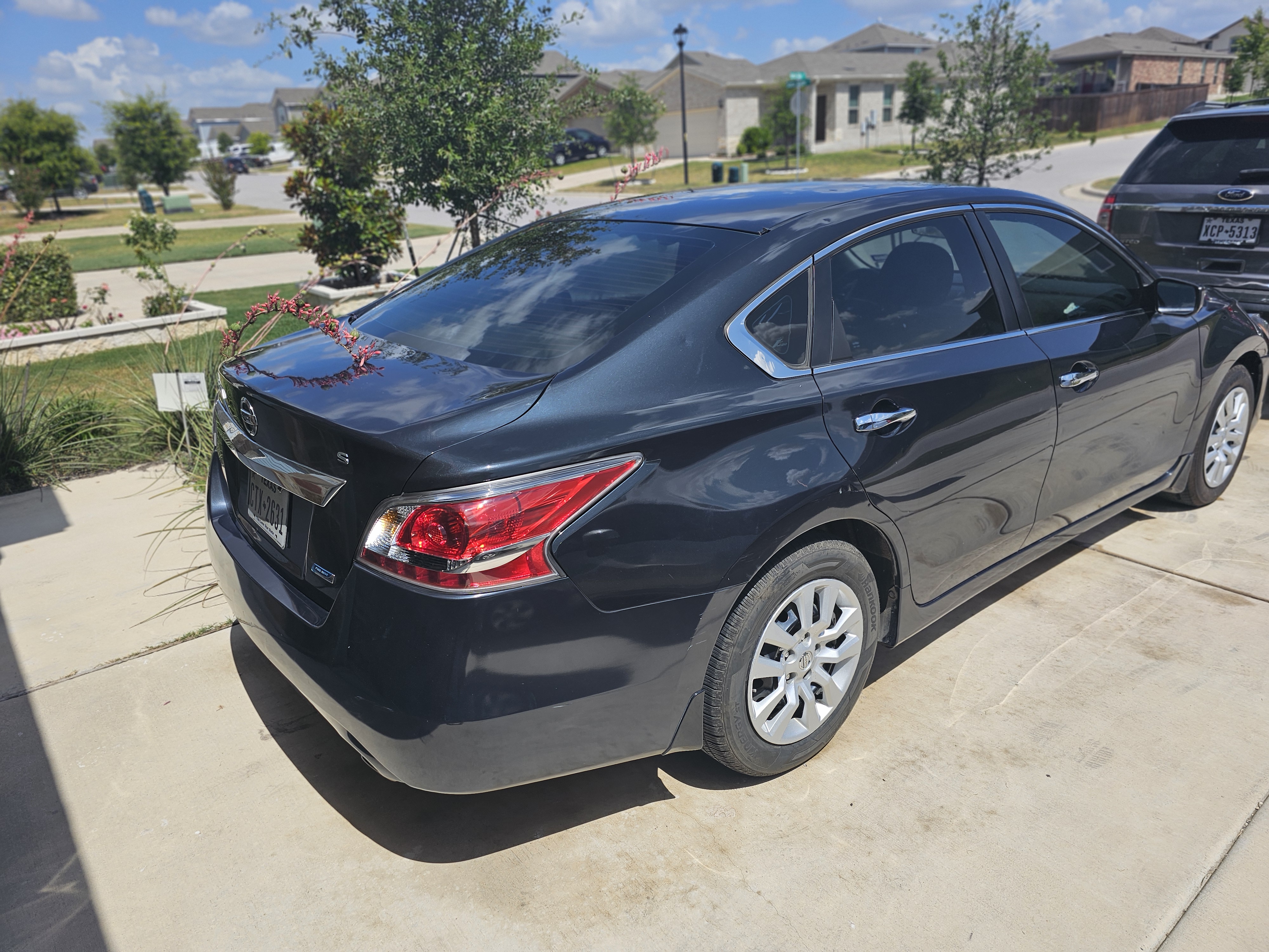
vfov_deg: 58.9
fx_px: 843
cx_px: 634
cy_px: 476
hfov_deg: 73.9
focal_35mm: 23
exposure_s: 1/1123
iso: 10
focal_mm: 6.3
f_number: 1.7
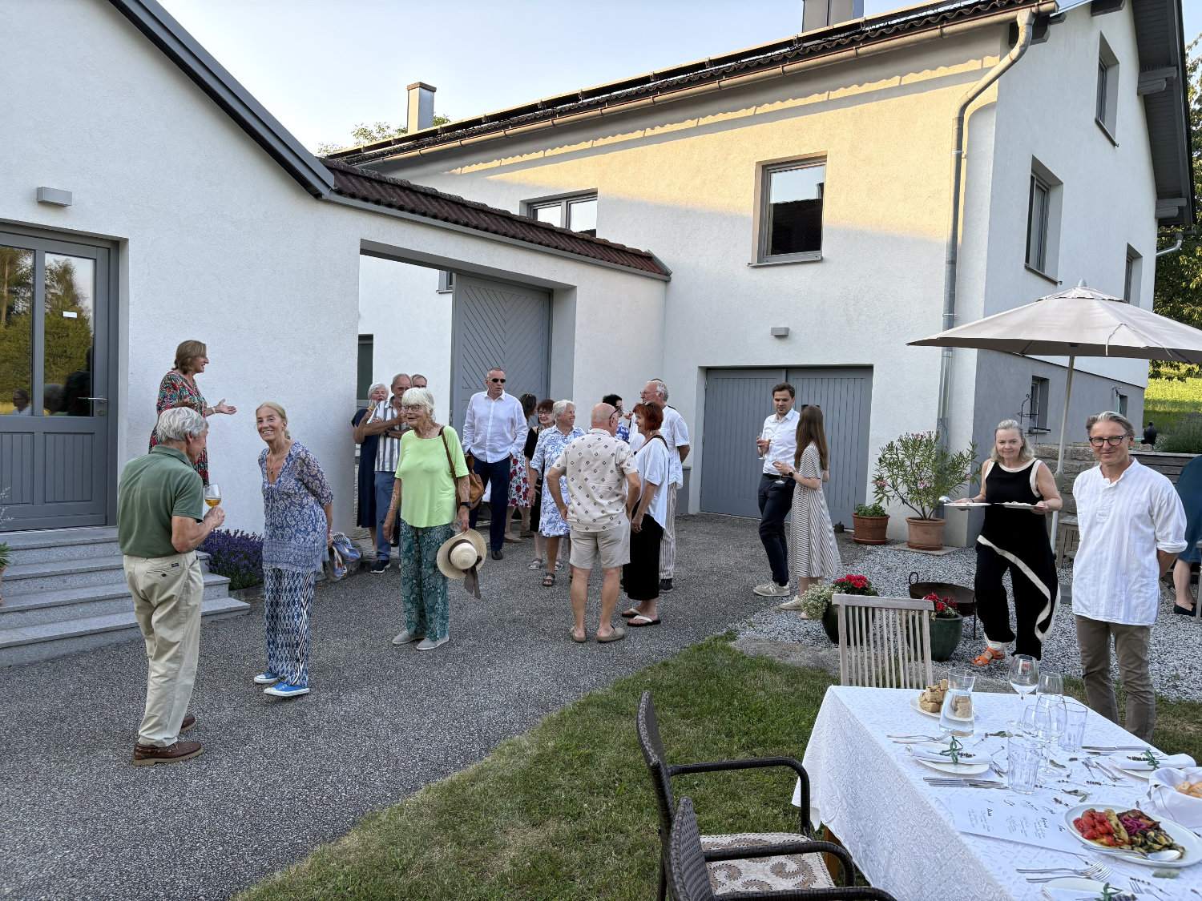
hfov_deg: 67.3
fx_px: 903
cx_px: 601
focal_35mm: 26
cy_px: 450
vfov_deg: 53.1
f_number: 1.6
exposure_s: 1/607
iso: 64
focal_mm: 6
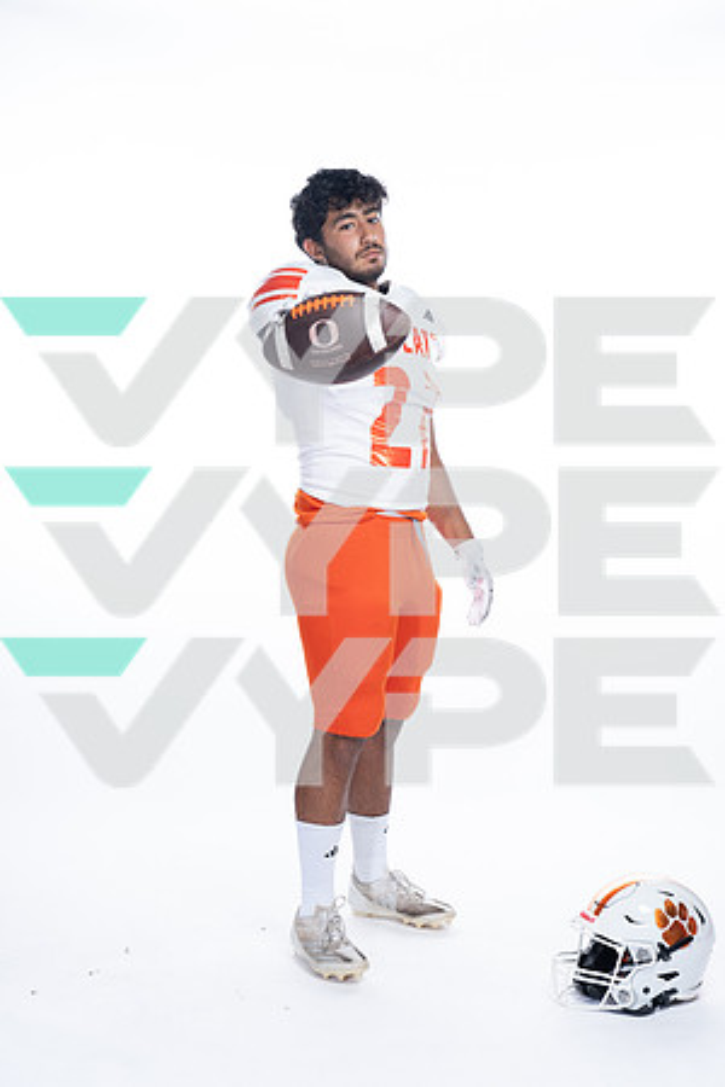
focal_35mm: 57
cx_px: 362
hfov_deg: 23.8
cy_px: 544
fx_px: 1722
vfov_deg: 35.1
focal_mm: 57
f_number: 5.6
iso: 400
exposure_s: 1/250
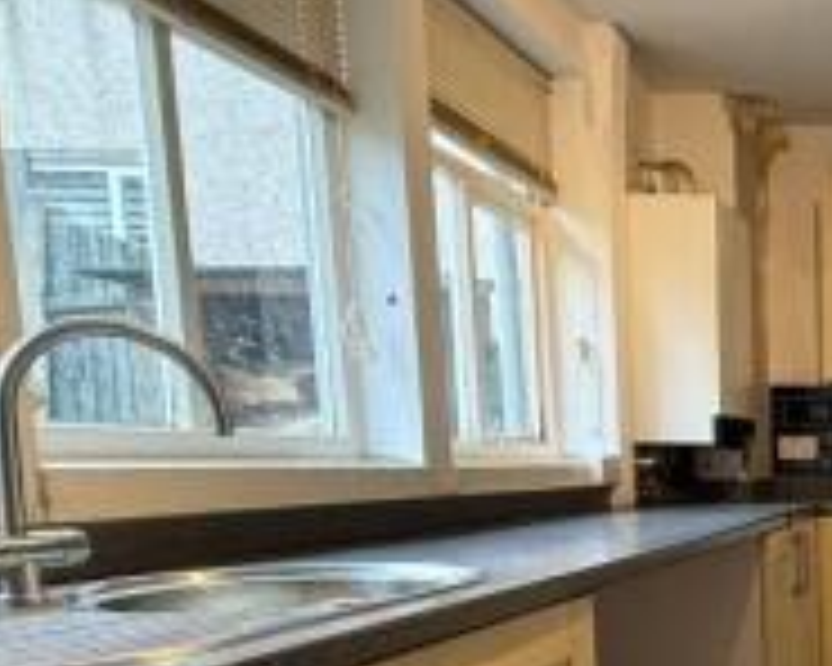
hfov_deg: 34.0
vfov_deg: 32.9
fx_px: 1059
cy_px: 614
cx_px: 1014
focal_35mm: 43
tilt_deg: -7.4
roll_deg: +0.0
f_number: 2.2
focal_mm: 2.22
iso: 320
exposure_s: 1/84
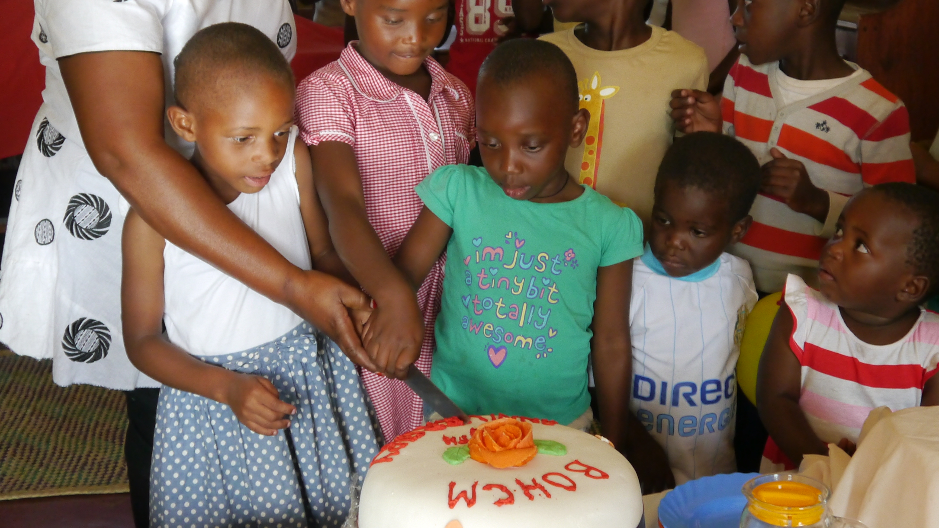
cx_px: 524
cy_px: 196
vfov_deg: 20.3
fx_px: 1469
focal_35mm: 59
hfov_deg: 35.4
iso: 640
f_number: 4.1
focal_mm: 18
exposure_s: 1/125
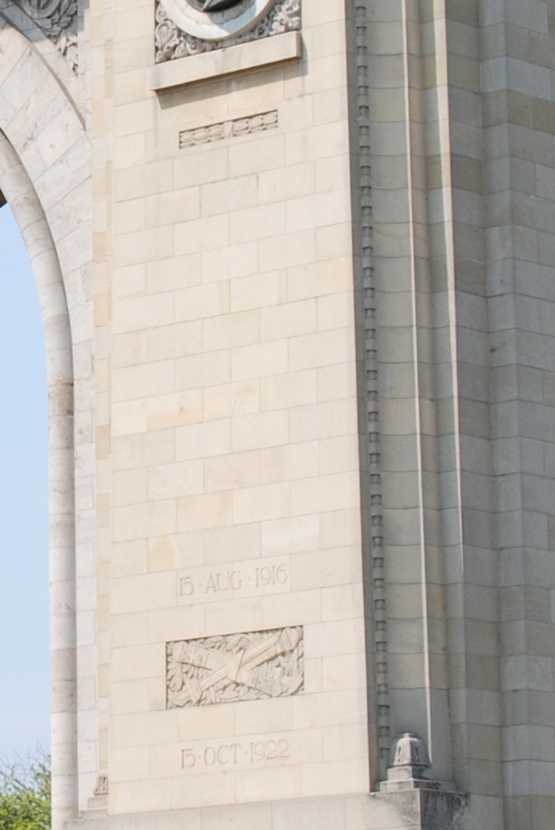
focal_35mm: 202
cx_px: -47
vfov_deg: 10.1
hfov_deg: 6.8
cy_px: 150
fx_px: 4664
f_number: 8
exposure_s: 1/250
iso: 100
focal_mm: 31
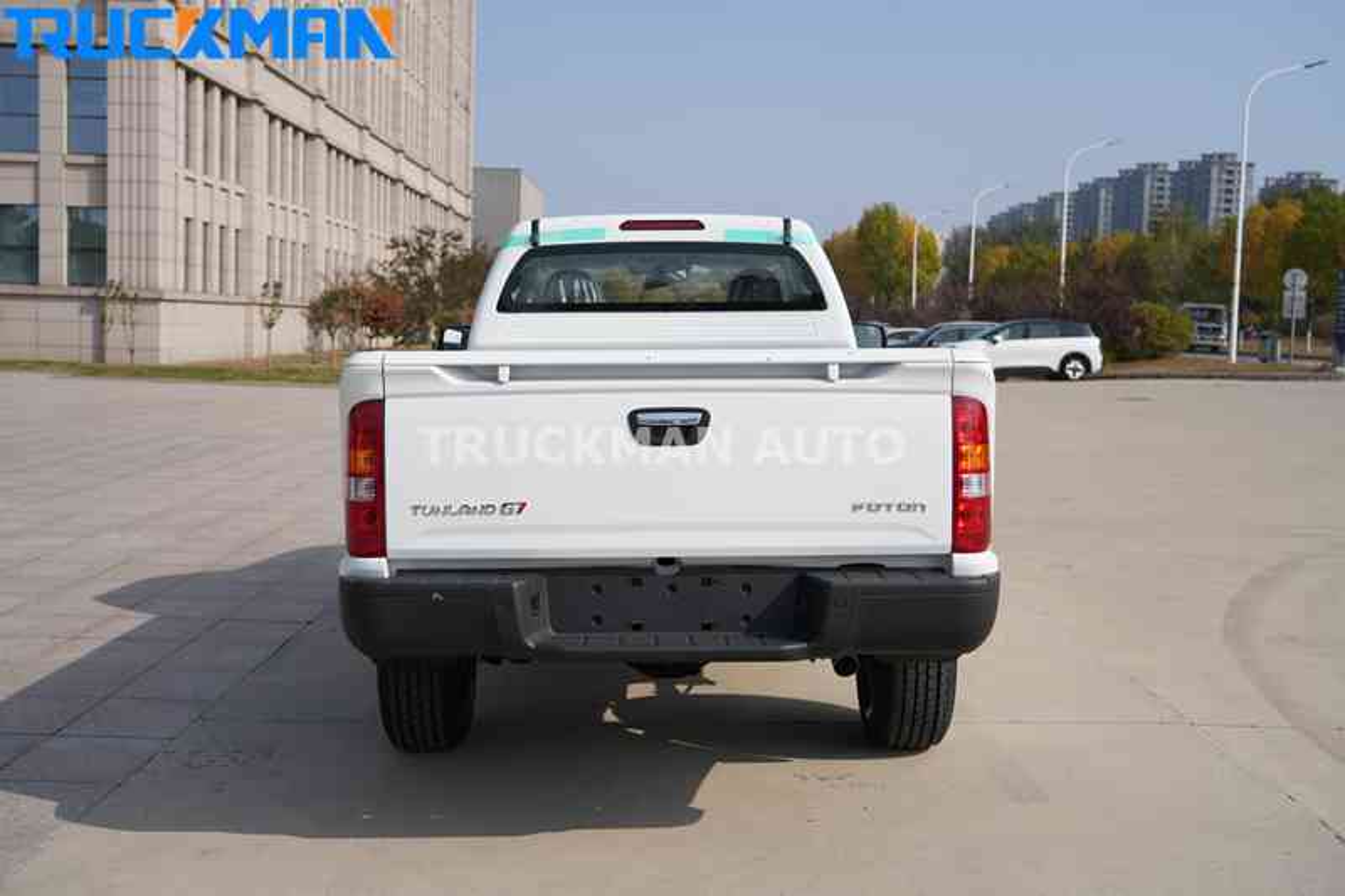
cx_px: 672
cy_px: 448
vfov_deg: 34.2
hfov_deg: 49.6
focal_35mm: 39
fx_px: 1457
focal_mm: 39
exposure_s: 1/1600
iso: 100
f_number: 4
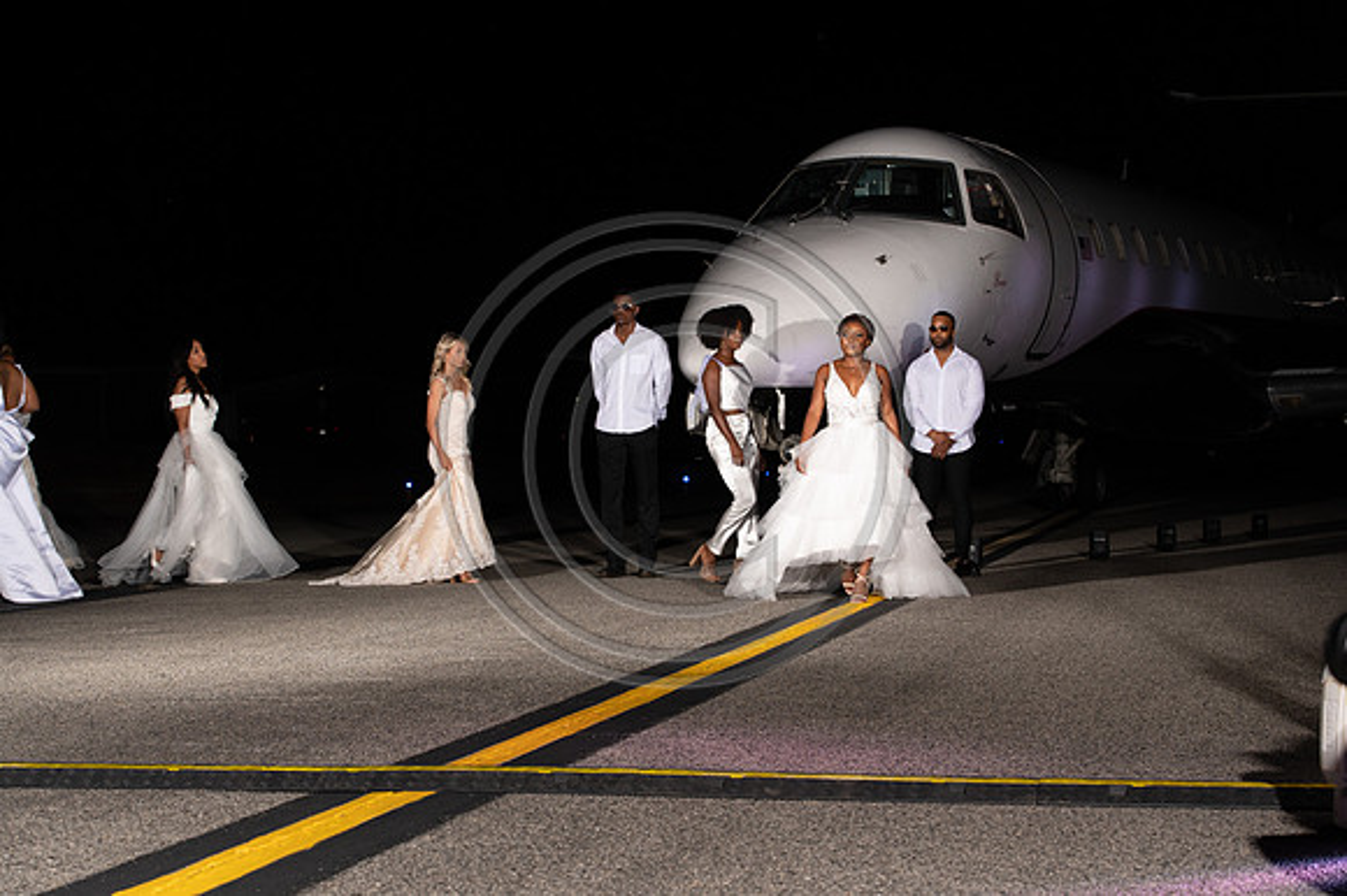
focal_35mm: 75
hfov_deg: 27.0
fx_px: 2805
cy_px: 448
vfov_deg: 18.2
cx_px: 674
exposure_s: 1/200
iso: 1000
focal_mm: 75
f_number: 6.3
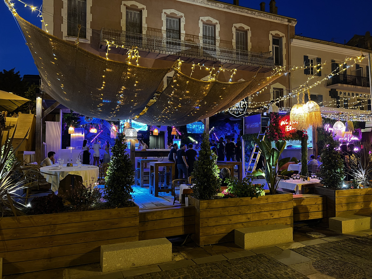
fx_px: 279
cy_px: 140
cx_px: 186
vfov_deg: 53.1
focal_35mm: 26
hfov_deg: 67.3
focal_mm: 5.7
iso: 500
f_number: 1.5
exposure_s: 1/33
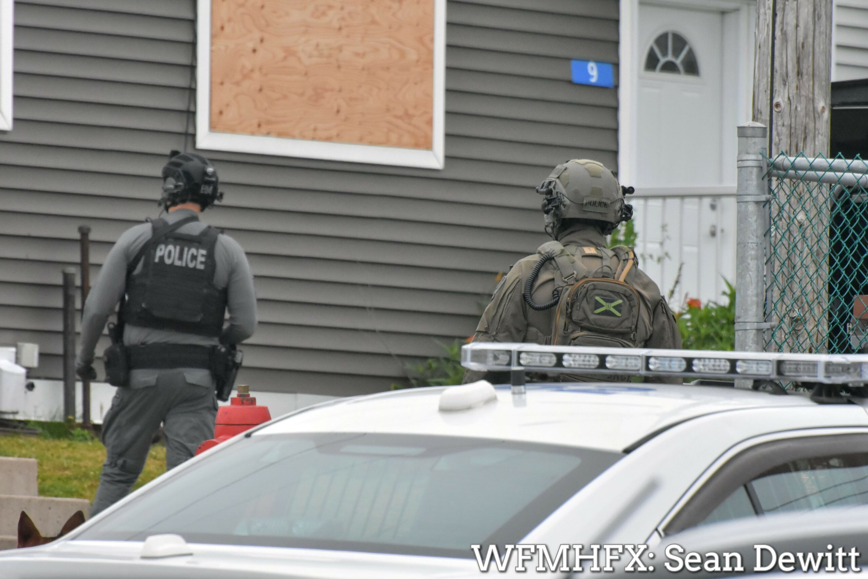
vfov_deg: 3.1
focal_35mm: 450
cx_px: 434
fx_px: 10850
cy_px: 290
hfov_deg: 4.6
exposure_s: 1/2000
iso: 4000
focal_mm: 300
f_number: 8
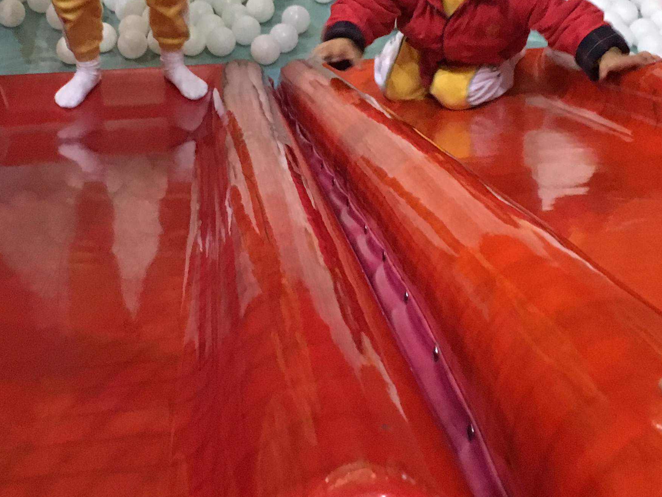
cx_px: 315
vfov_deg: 21.6
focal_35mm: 67
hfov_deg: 29.0
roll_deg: +2.5
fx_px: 1281
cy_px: 85
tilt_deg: -31.7
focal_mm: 4.15
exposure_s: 1/17
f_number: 2.2
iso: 250
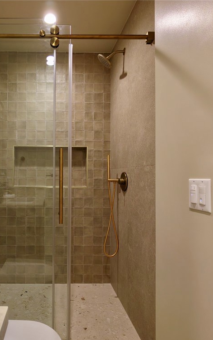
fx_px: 214
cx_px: 52
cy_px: 172
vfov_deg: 77.1
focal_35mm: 23
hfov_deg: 50.7
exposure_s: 1/50
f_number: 2.2
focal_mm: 3.05
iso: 400
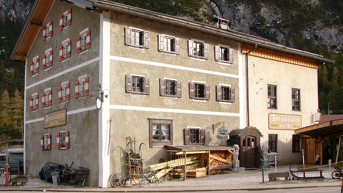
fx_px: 391
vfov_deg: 27.6
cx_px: 172
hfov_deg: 47.4
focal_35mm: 43
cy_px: 75
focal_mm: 6.4
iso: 50
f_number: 4
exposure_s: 1/250
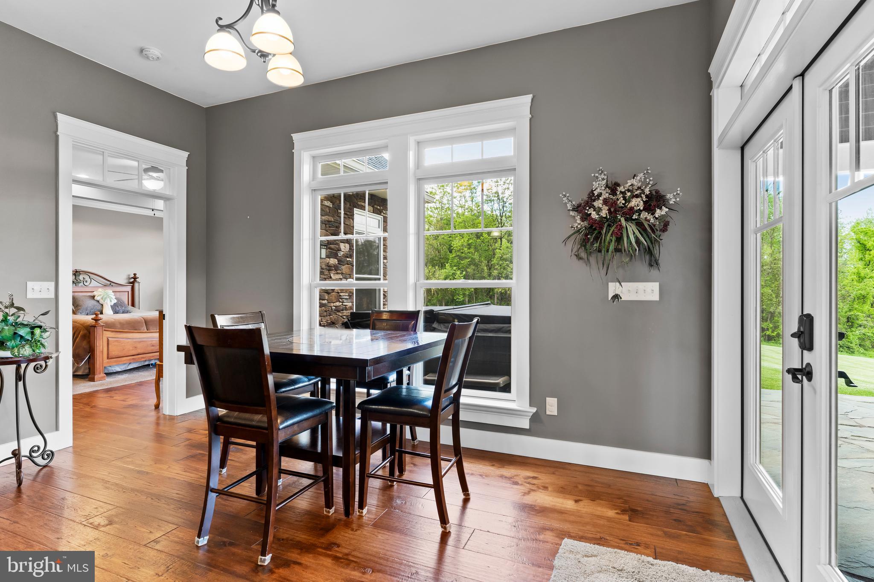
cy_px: 291
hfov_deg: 90.0
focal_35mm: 18
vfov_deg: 67.4
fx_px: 437
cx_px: 437
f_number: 8
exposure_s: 1/4
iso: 500
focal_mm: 18
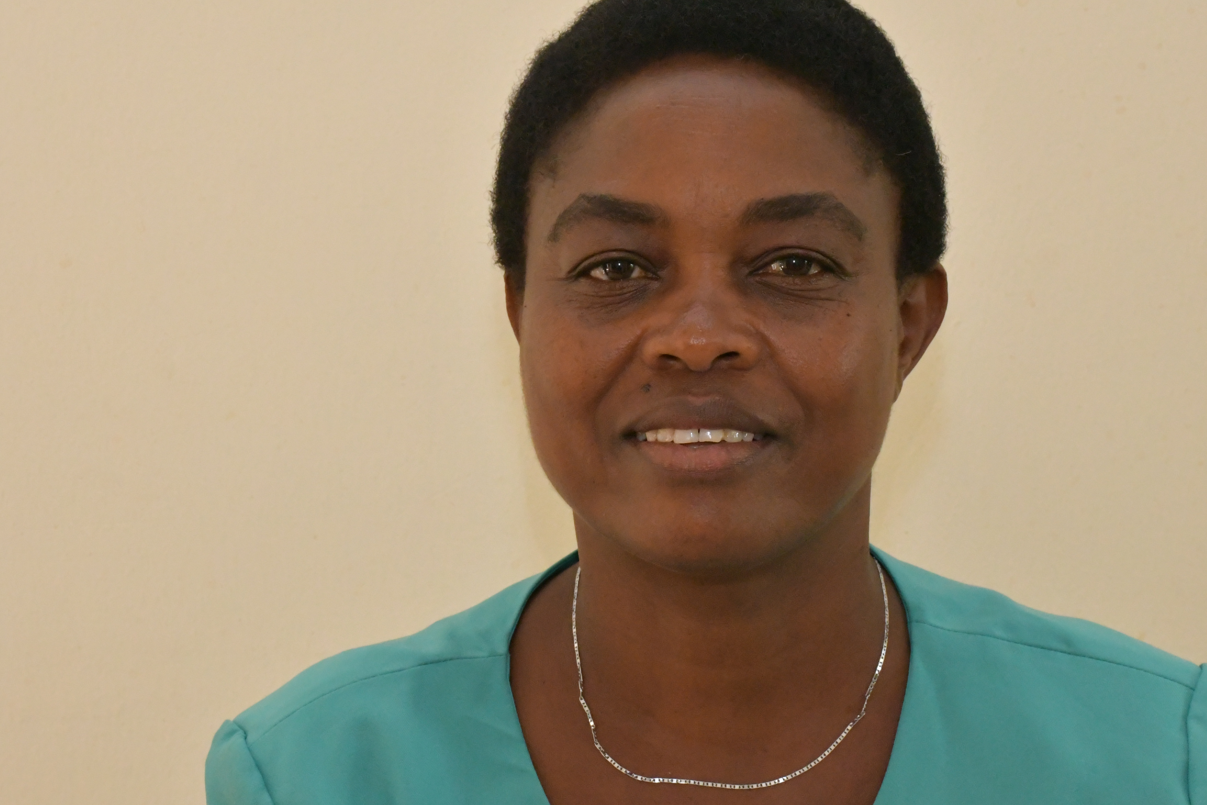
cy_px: 464
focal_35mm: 95
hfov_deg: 21.5
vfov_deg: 14.4
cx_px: 667
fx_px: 3185
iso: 6400
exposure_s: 1/100
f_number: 11
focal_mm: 50
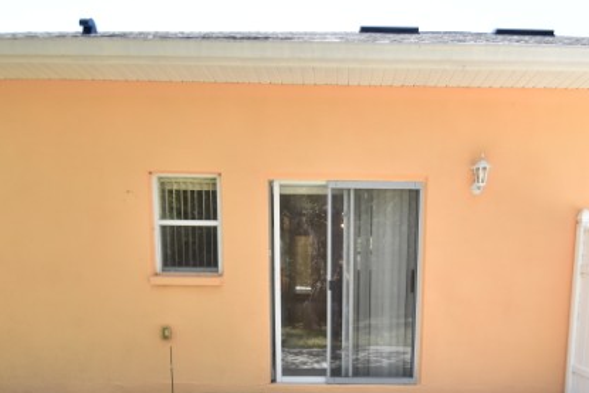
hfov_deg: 68.7
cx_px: 351
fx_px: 426
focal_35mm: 26
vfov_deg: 46.4
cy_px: 326
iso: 800
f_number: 3.5
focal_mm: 10
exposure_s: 1/1500
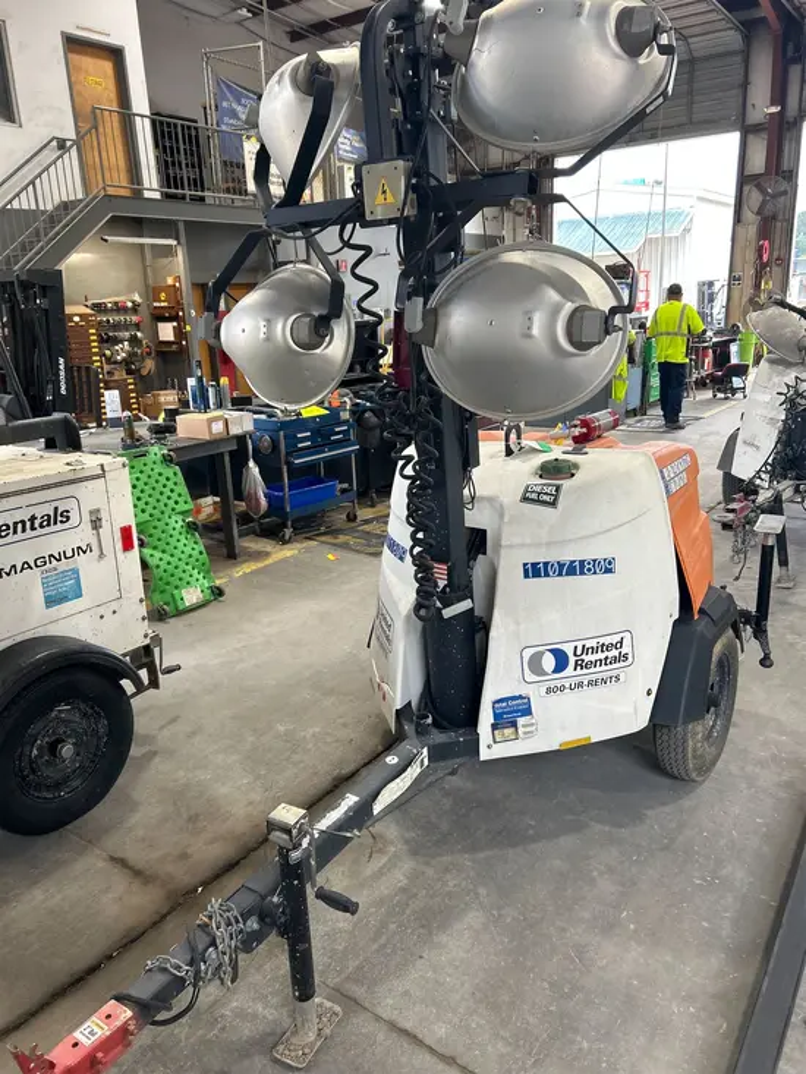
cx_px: 403
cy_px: 537
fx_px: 807
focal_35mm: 26
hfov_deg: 53.1
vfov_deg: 67.3
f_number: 1.5
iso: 125
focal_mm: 5.7
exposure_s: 1/121
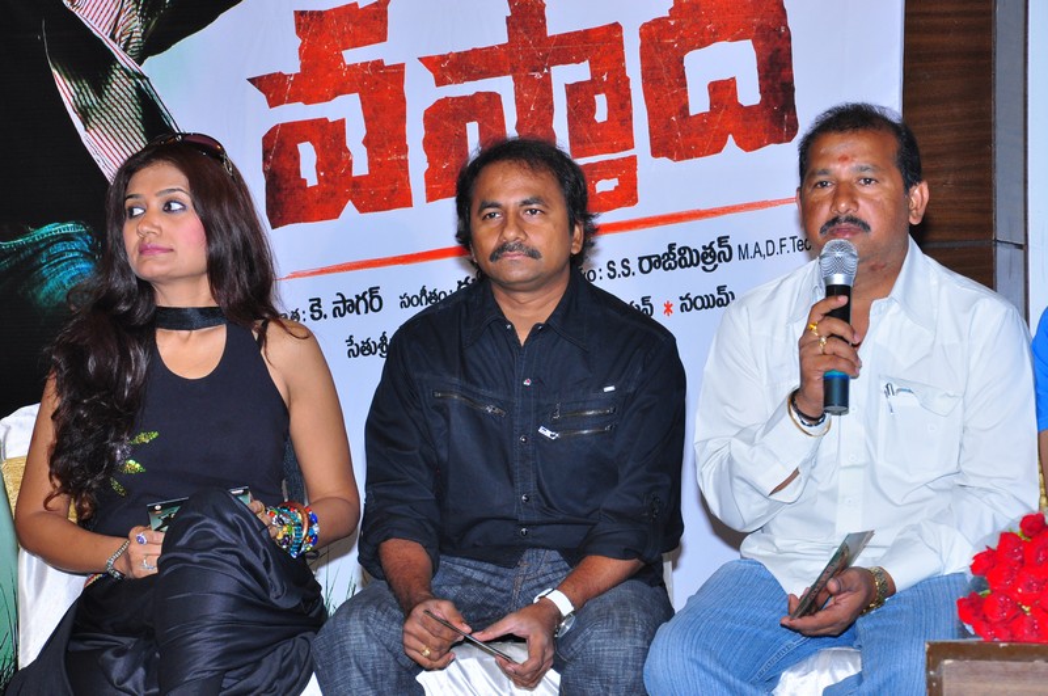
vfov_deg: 10.1
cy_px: 348
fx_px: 3924
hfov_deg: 15.2
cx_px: 524
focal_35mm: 135
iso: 640
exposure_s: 1/125
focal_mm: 90
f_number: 11
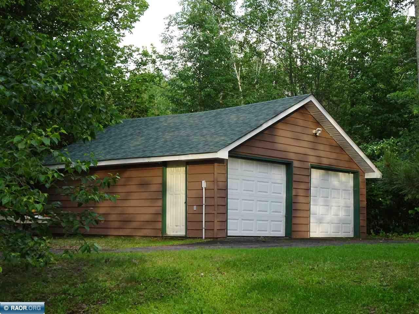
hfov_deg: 34.3
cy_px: 157
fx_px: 678
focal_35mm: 56
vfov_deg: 26.1
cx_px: 210
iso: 160
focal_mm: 9.52
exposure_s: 1/60
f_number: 4.5
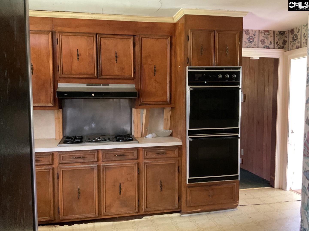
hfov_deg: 61.7
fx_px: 259
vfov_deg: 48.2
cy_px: 116
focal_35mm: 29
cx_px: 154
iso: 500
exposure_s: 1/24
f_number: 1.8
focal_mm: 3
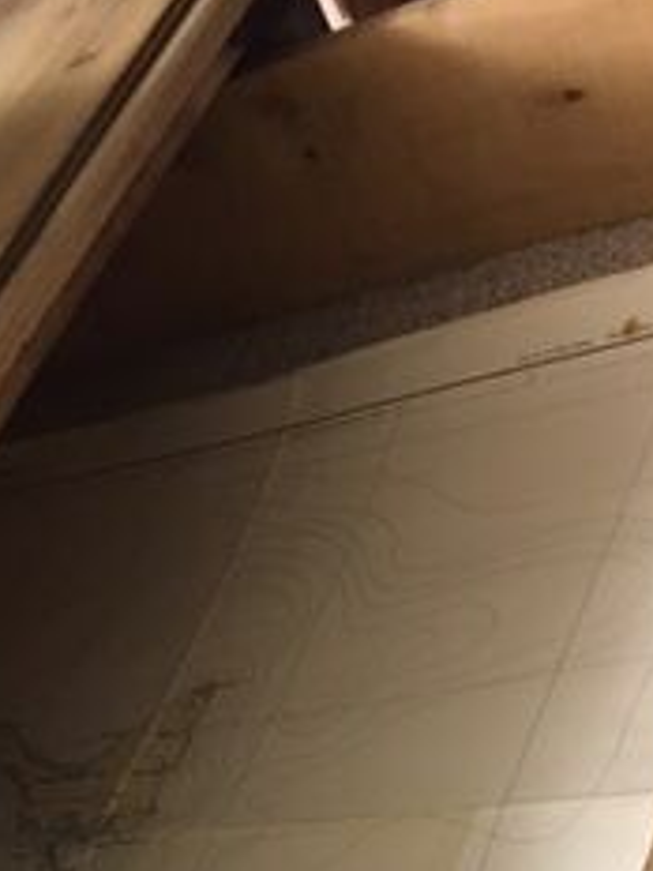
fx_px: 2012
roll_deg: +40.2
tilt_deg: -40.3
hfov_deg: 18.3
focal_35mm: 80
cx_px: 161
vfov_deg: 21.7
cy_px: 1179
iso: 80
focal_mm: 4.15
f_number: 2.2
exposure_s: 1/10
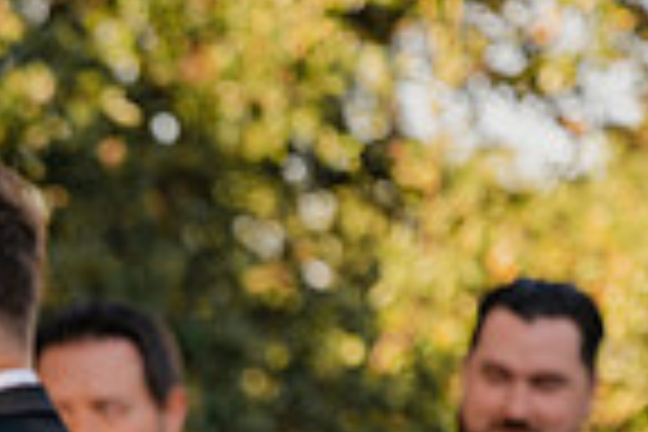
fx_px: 5058
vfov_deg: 4.8
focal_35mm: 281
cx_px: -315
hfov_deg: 7.2
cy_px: 736
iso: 200
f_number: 2.8
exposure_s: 1/1000
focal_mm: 70
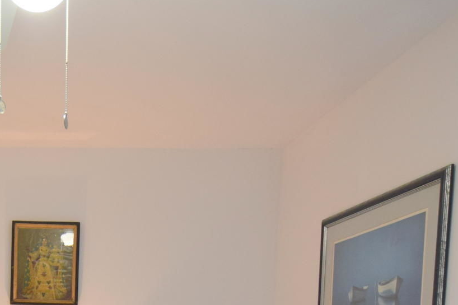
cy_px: 390
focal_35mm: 44
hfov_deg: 41.6
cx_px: 60
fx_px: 560
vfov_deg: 26.2
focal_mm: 10
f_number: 4
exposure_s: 1/60
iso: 560
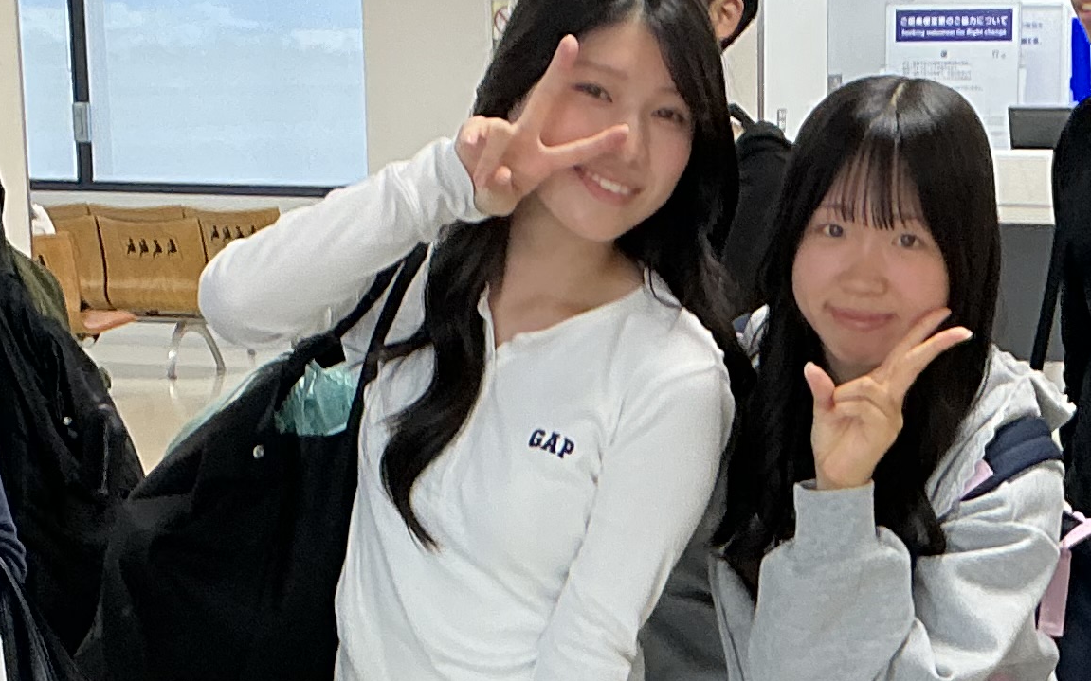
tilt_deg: -13.8
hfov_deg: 19.9
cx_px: 750
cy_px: 799
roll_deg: +1.0
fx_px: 3092
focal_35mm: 104
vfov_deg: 12.3
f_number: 1.8
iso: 50
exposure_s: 1/60
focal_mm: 3
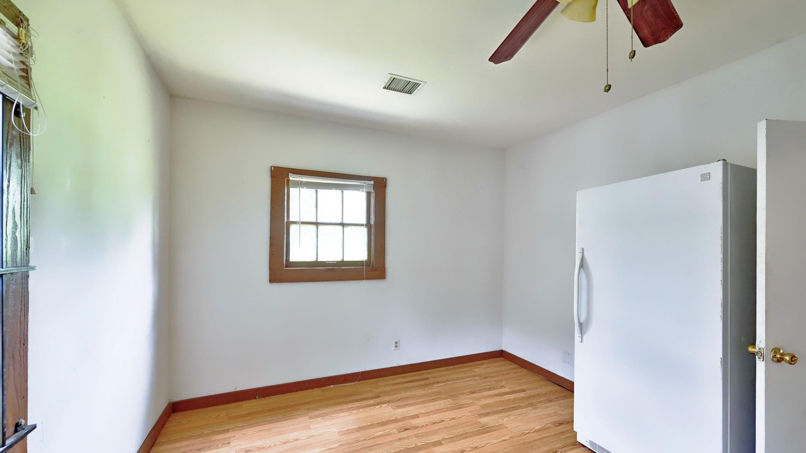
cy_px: 249
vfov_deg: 70.3
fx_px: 321
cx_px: 409
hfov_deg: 103.0
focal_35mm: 15
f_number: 8
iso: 400
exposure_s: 1/15
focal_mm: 14
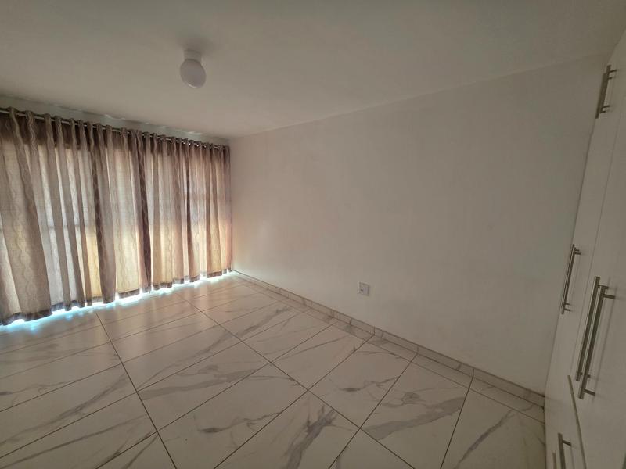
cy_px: 234
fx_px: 235
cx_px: 313
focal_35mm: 13
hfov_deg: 106.2
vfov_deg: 89.9
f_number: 1.9
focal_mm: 2.2
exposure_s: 1/120
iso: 125
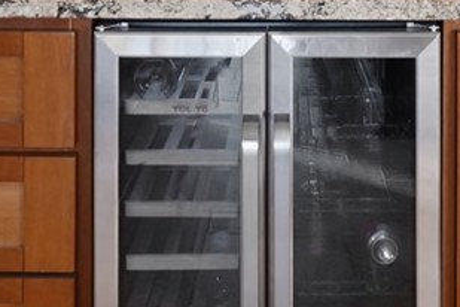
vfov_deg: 18.9
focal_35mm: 63
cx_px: 275
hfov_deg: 31.8
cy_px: -160
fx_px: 805
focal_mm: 19
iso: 400
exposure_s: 1/15
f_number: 4
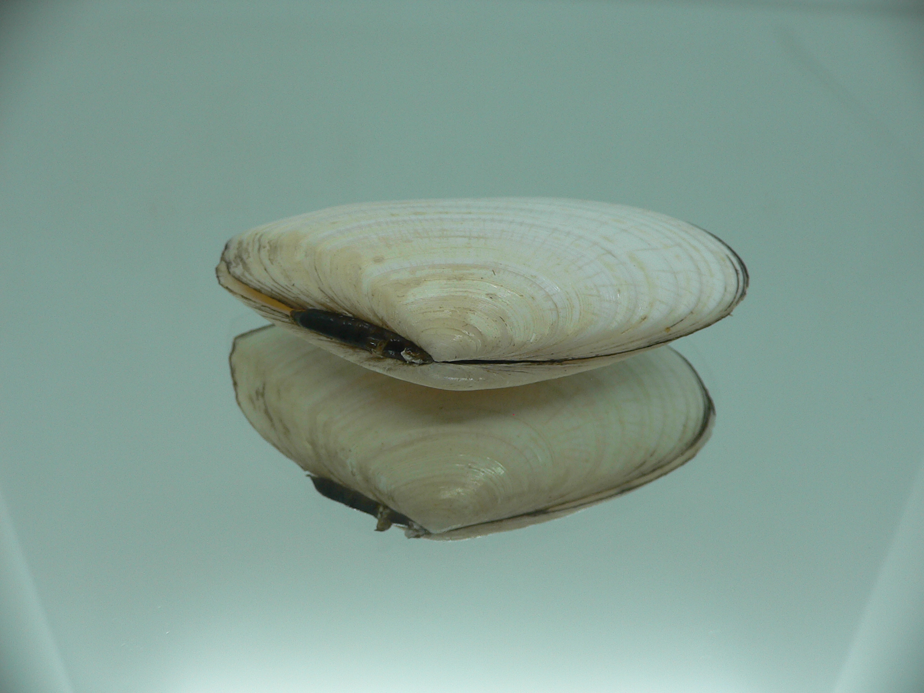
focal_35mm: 35
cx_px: 462
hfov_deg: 52.6
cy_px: 346
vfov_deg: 40.7
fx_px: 934
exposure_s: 1/80
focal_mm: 4.6
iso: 80
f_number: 2.8
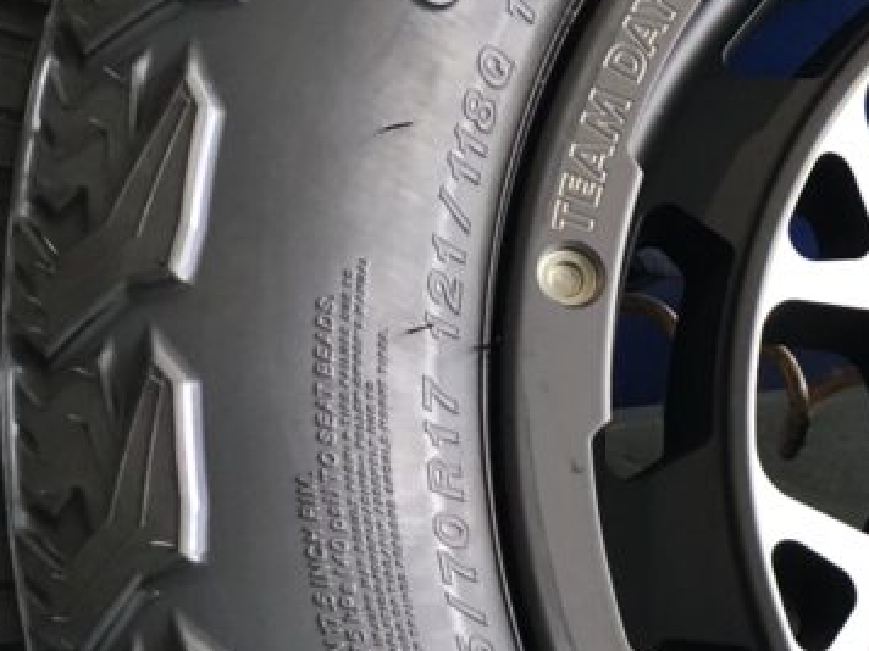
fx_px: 4820
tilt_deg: -15.5
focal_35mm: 192
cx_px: 1408
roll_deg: -1.5
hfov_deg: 9.9
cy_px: 475
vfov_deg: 7.7
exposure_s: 1/30
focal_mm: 6.6
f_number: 2.8
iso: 100
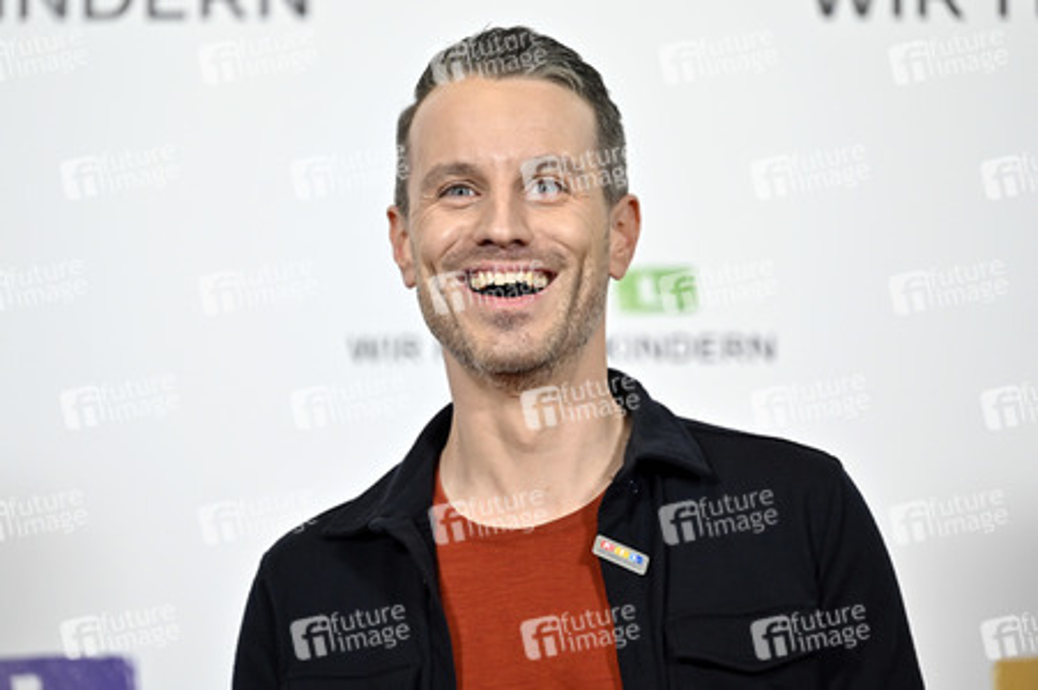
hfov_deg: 12.8
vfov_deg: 8.6
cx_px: 519
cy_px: 345
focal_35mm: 160
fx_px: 4610
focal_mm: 160
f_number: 2.8
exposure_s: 1/640
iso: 1000
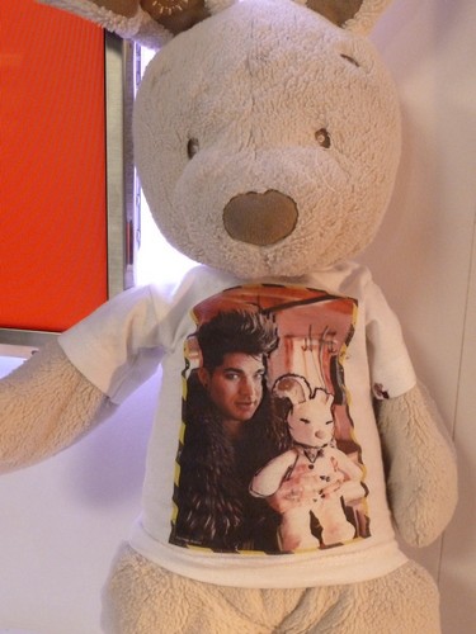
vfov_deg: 39.7
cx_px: 238
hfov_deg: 30.3
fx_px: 880
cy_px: 317
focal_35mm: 48
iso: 800
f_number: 3.8
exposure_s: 1/50
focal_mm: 7.9
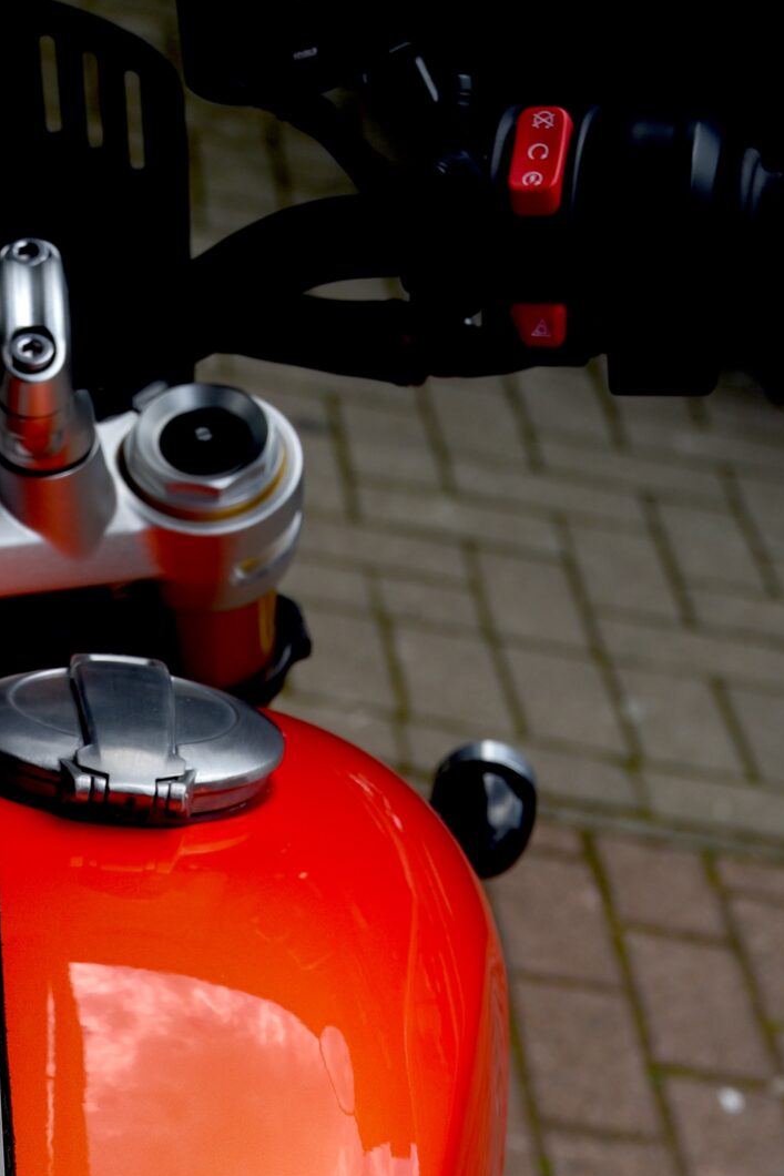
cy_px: 1329
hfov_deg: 11.7
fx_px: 3788
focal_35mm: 116
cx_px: -65
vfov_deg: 17.0
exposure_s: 1/200
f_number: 7.1
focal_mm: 48
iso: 100
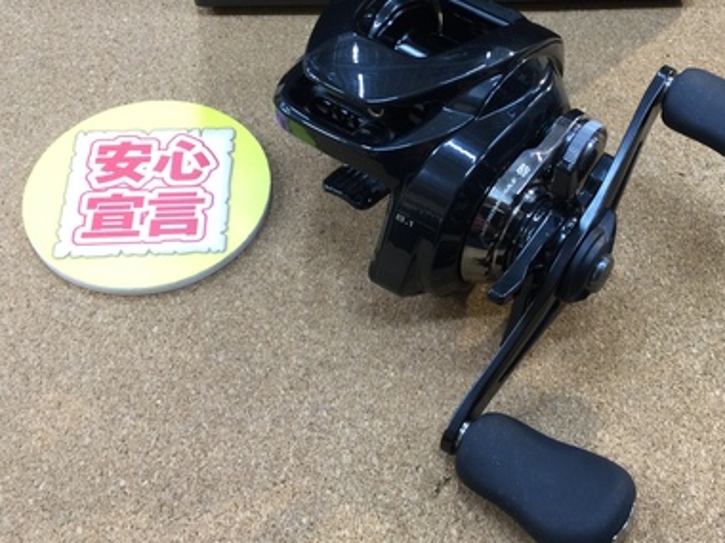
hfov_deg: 38.6
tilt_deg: -55.5
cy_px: 225
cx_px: 467
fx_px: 1026
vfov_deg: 29.6
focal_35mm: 49
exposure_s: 1/30
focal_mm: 3.3
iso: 64
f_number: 2.4
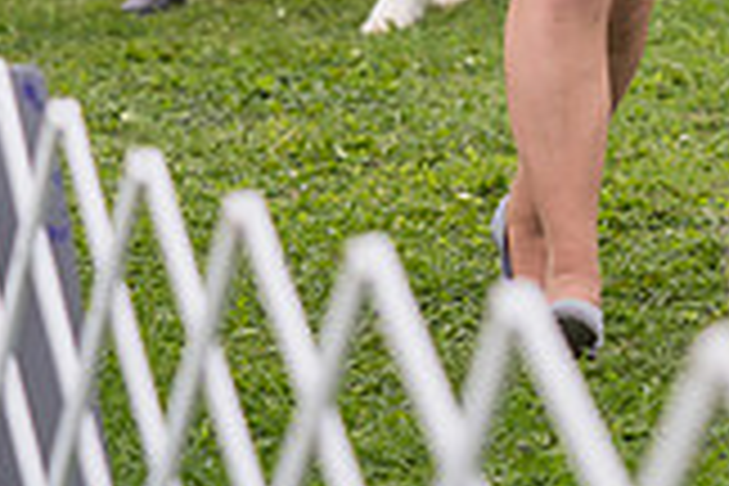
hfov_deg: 7.0
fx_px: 5872
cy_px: -331
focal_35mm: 290
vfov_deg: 4.7
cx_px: 886
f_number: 2.8
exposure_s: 1/1000
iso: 100
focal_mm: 81
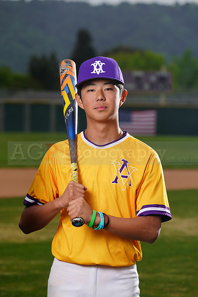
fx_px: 1649
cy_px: 148
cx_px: 99
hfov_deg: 6.9
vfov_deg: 10.3
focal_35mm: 200
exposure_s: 1/250
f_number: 8
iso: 100
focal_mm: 200
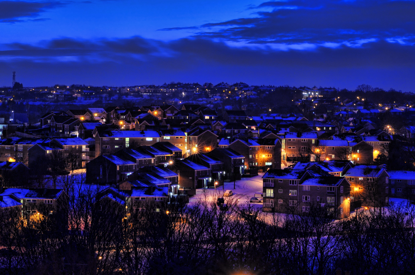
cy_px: 135
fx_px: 1255
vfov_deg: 12.5
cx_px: 205
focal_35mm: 109
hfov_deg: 18.8
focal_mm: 70
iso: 200
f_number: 7.1
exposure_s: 3
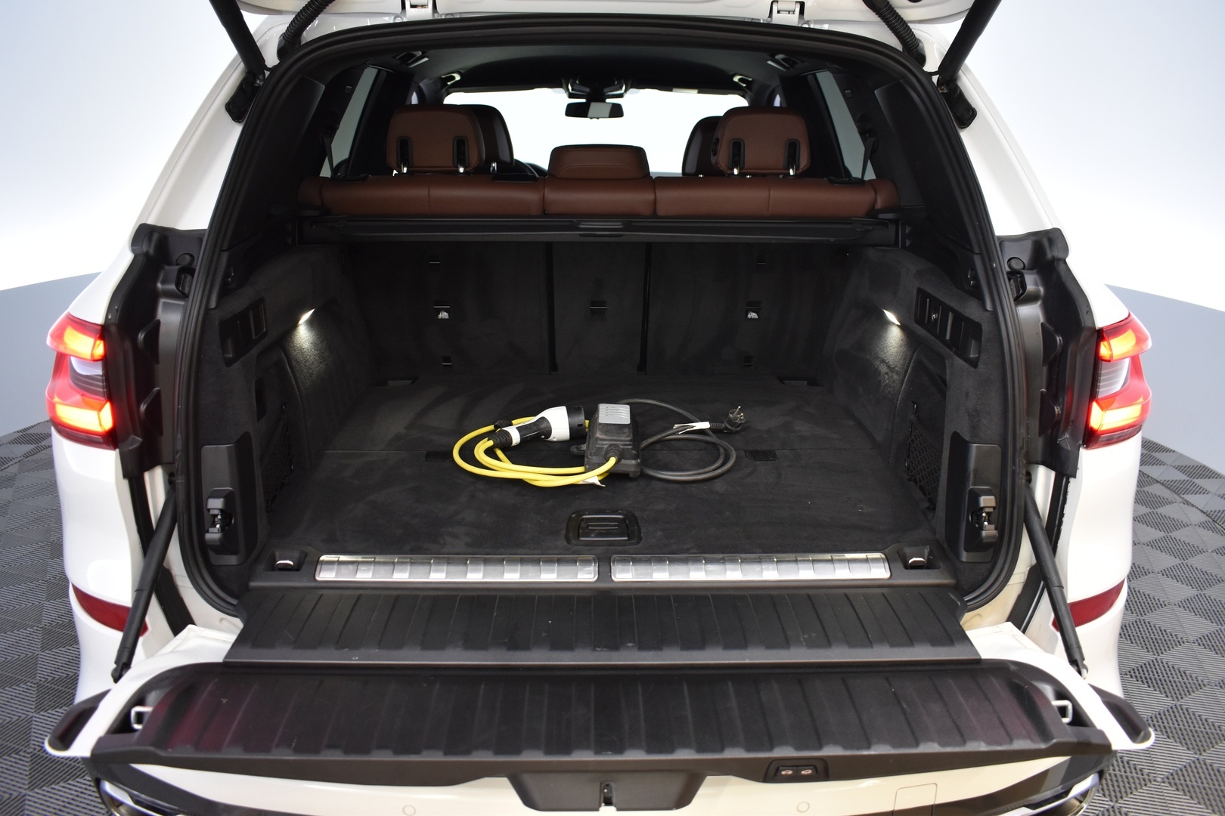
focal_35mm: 27
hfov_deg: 67.4
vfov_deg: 47.9
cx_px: 612
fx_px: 919
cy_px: 408
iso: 1000
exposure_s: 1/30
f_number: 3.5
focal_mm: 18
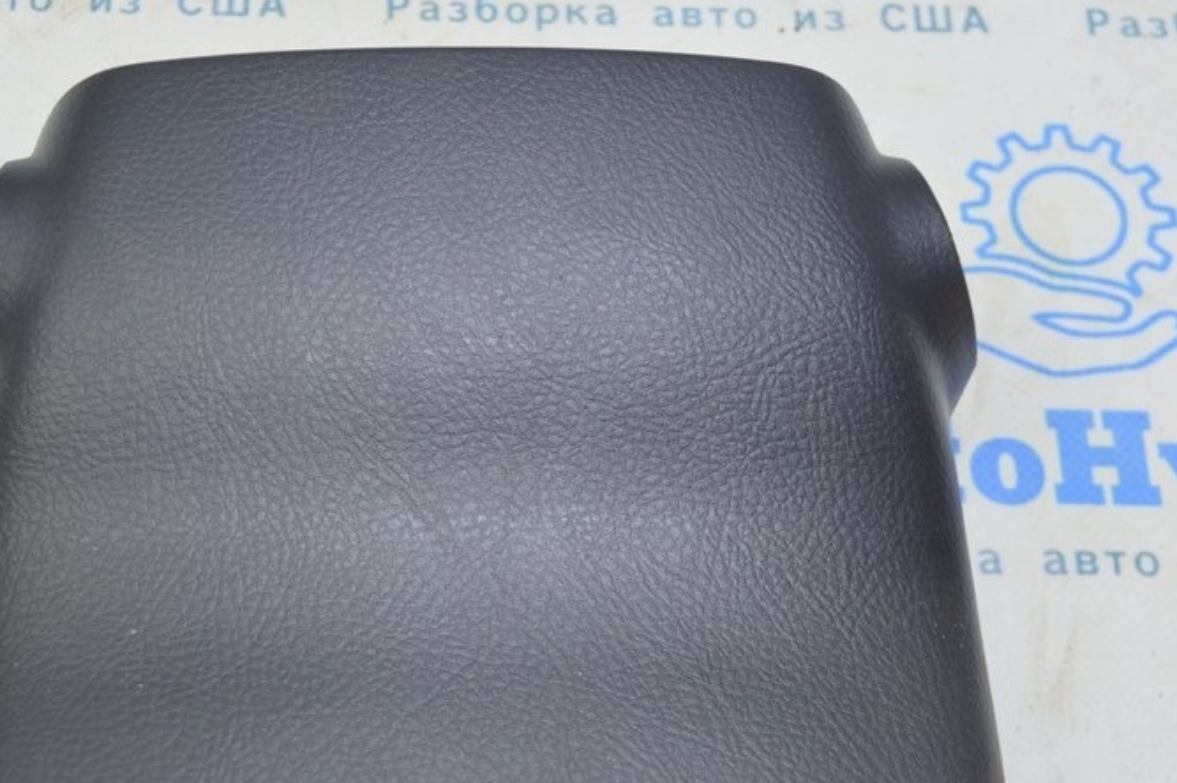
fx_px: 2182
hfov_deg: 29.9
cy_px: 519
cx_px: 360
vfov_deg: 20.3
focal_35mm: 67
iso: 400
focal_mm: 29
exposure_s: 1/20
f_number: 5.6
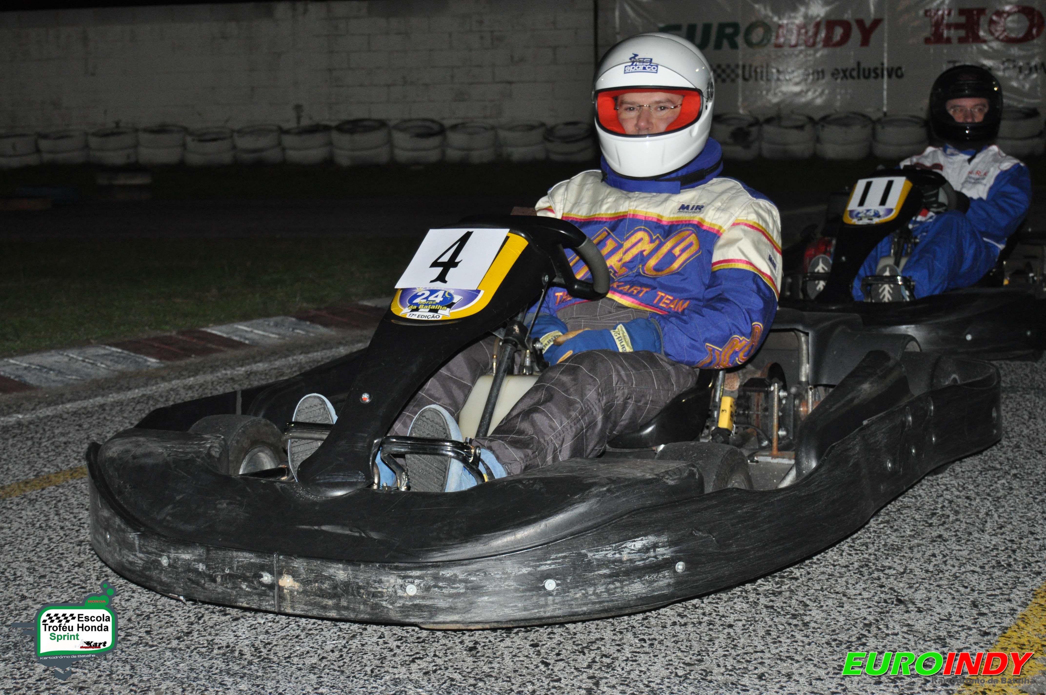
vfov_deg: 23.7
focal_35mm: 57
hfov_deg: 35.1
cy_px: 348
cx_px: 523
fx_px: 1654
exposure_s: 1/60
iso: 800
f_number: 4.8
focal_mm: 38
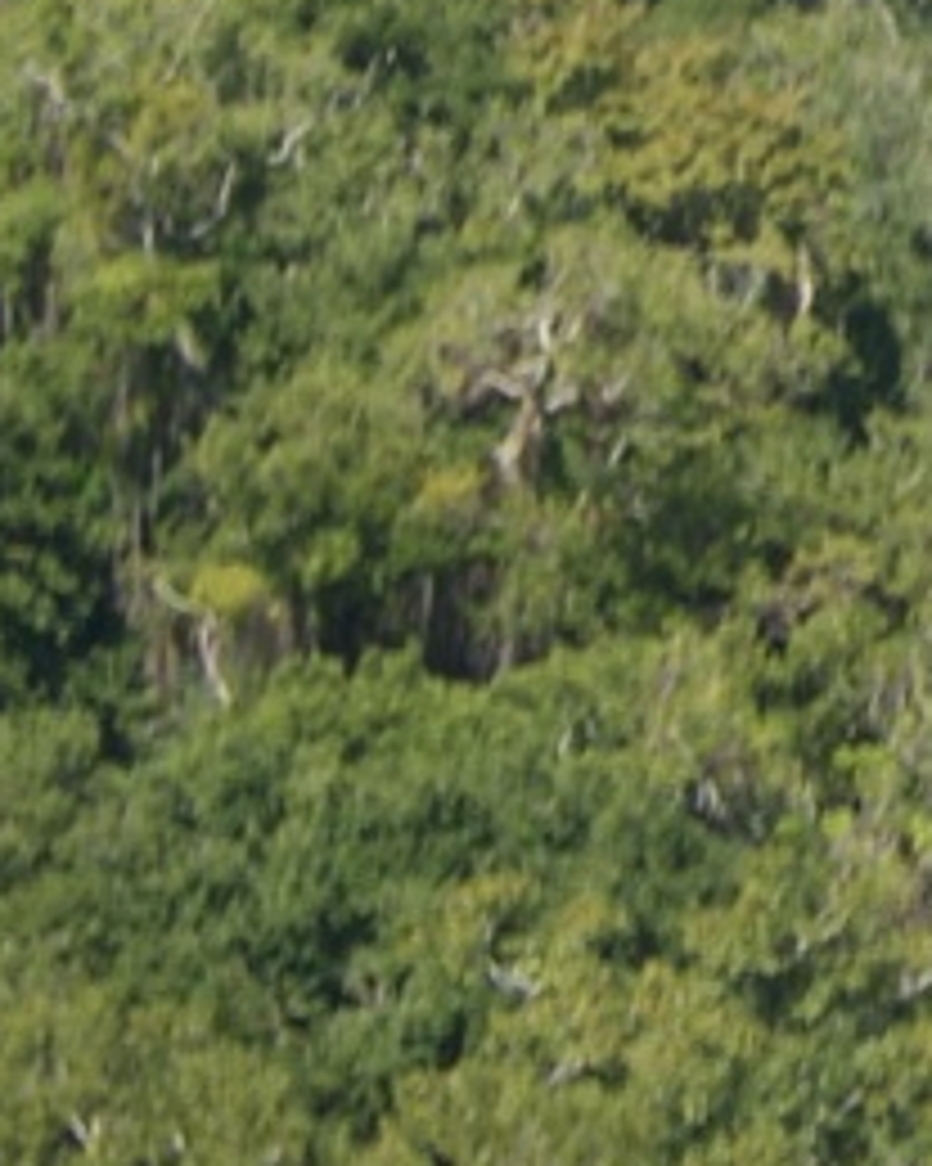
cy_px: -1321
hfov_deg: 2.5
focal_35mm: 598
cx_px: 4309
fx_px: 20618
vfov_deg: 3.2
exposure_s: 1/125
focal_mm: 55
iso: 100
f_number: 11
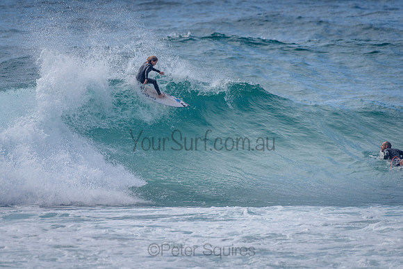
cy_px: 114
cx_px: 156
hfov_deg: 3.4
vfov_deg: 2.2
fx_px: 6865
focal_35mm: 613
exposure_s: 1/2000
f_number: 5.6
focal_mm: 500
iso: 140
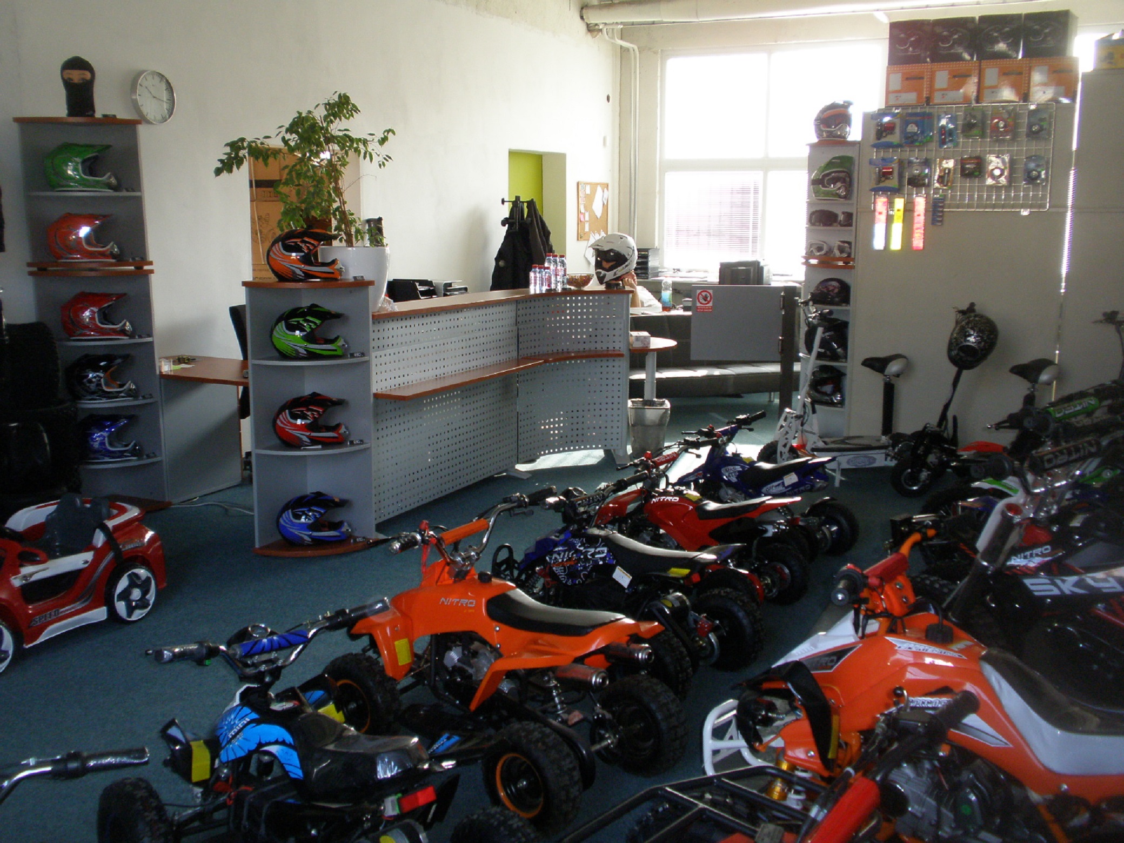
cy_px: 422
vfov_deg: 38.7
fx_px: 1201
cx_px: 562
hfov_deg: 50.1
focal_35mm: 37
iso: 100
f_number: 3.5
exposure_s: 1/30
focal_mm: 6.6
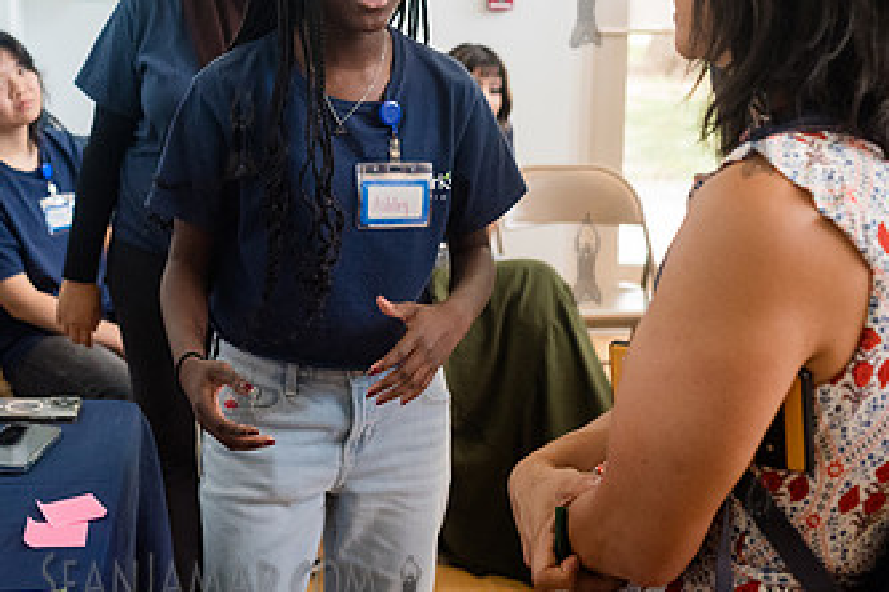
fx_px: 1506
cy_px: 129
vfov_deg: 22.0
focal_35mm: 61
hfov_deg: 32.4
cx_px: 240
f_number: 4
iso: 4000
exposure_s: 1/500
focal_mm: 35
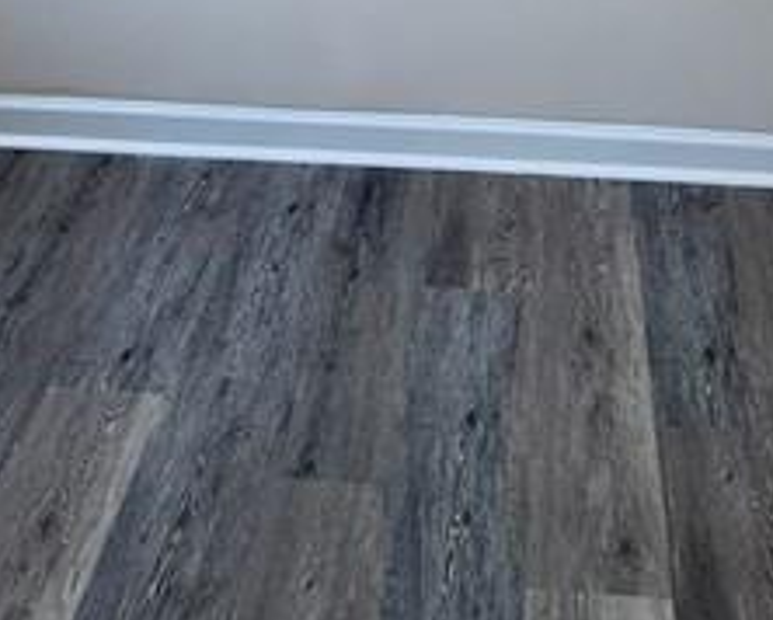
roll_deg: +0.0
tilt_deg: -0.4
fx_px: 1443
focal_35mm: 63
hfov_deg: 30.0
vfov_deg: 18.2
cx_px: 404
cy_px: -543
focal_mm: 2.22
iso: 125
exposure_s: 1/120
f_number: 2.2
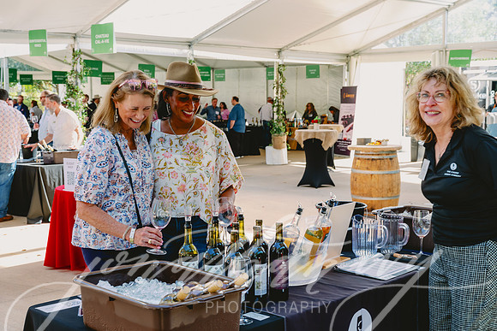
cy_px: 166
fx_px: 663
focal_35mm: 48
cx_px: 248
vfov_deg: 28.1
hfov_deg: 41.1
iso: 400
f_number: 7.1
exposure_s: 1/125
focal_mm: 48
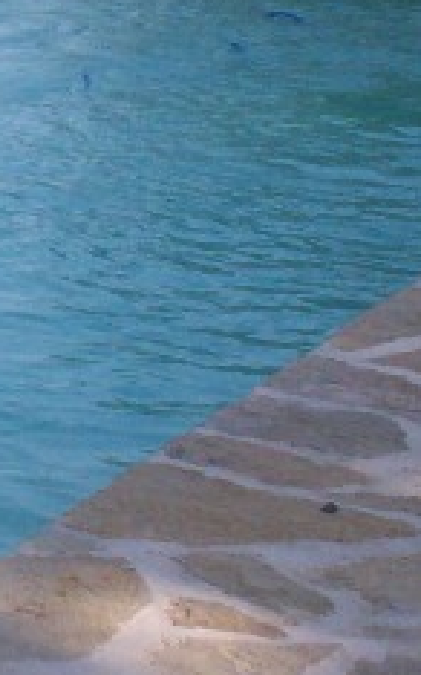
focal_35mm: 167
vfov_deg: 12.4
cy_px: 26
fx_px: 3070
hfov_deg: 7.5
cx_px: -487
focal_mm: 6
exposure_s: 1/401
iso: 100
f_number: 4.5
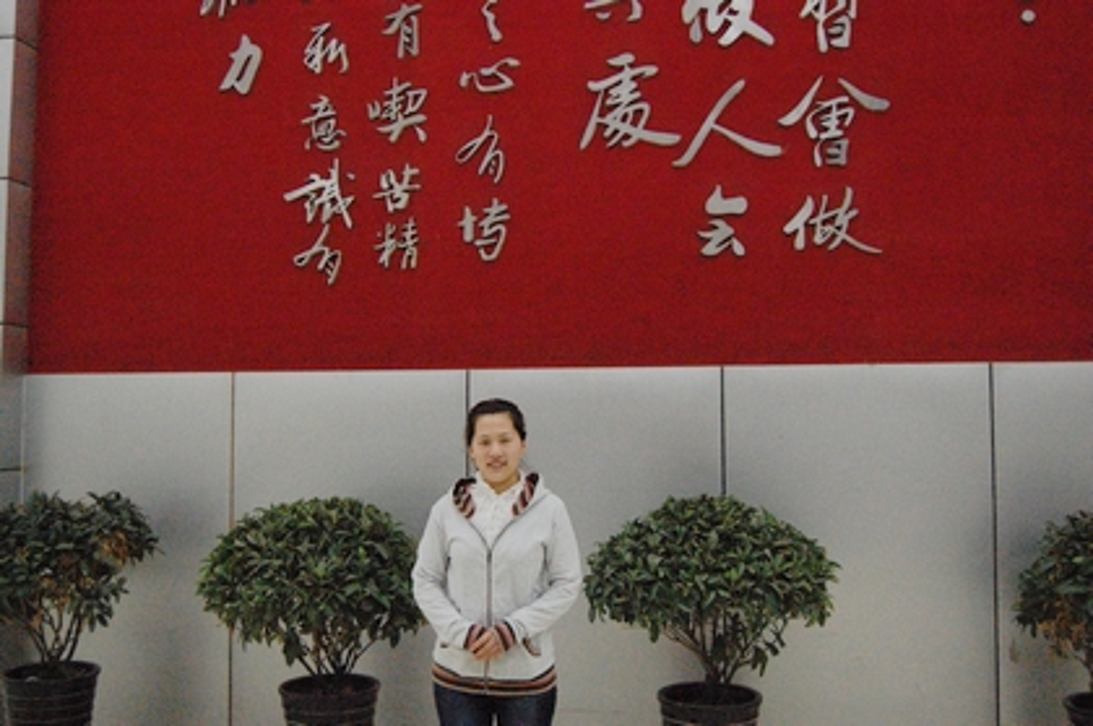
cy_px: 363
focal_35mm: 34
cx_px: 546
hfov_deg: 55.2
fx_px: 1046
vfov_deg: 38.3
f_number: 3.8
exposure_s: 1/20
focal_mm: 23
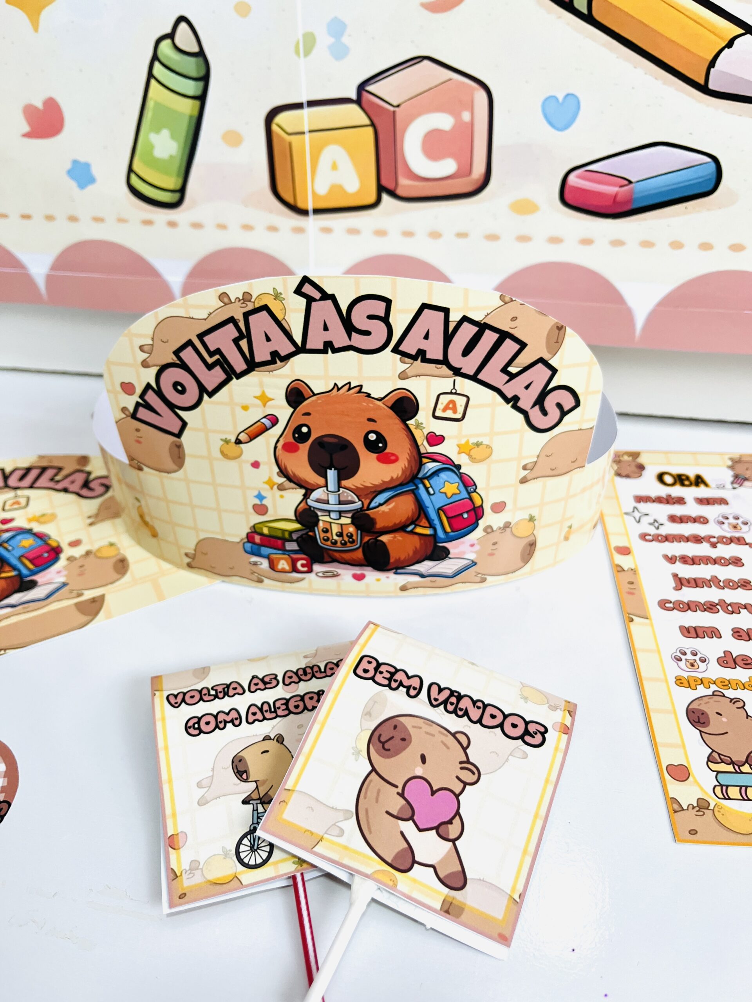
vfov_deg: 67.3
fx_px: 753
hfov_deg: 53.1
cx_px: 376
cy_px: 501
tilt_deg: -38.3
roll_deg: +2.9
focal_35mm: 26
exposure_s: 1/120
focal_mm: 5.1
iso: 80
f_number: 1.6
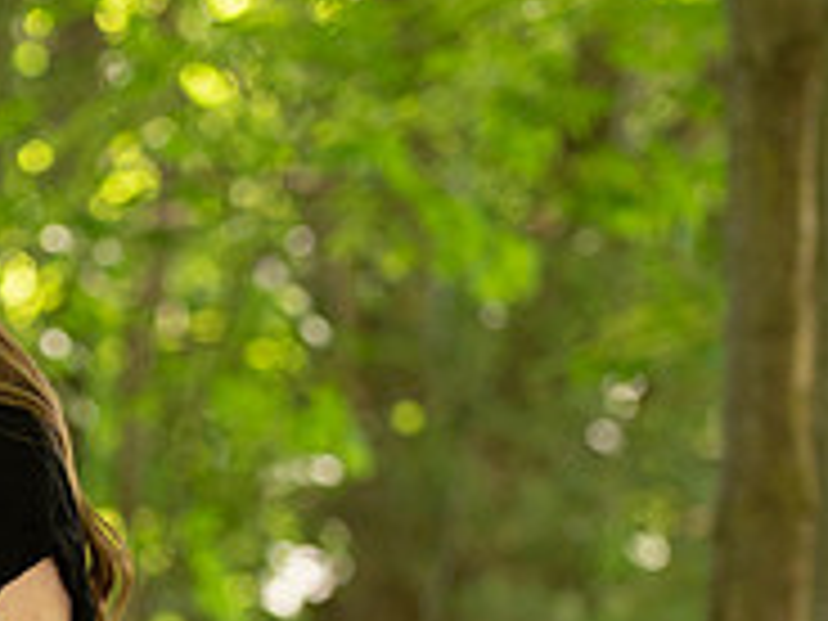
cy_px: 664
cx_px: -256
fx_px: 6052
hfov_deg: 7.7
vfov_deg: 5.9
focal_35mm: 253
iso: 400
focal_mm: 80
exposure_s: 1/200
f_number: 2.8
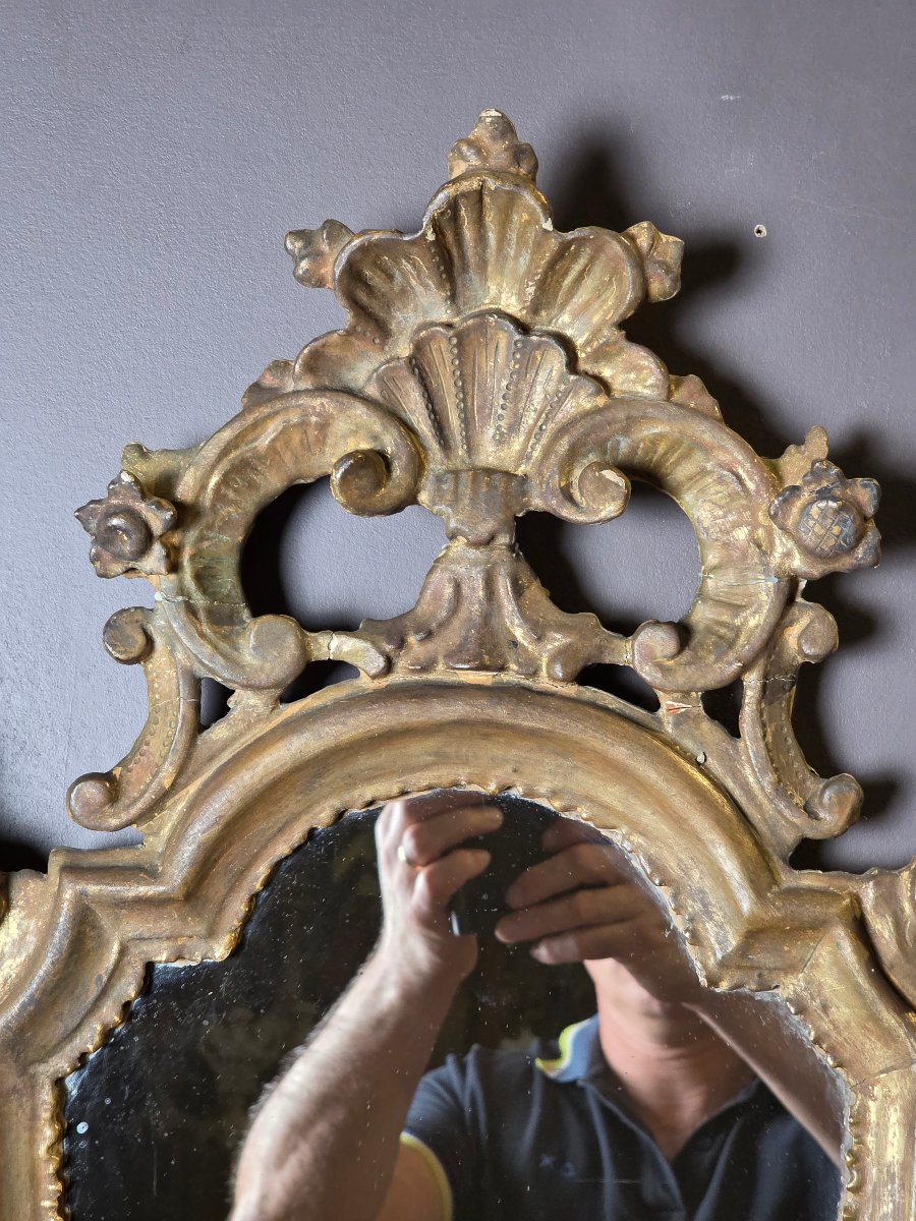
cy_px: 610
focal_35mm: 69
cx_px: 458
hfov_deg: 21.3
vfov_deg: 28.2
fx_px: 2434
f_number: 2.4
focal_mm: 7.9
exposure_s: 1/100
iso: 400
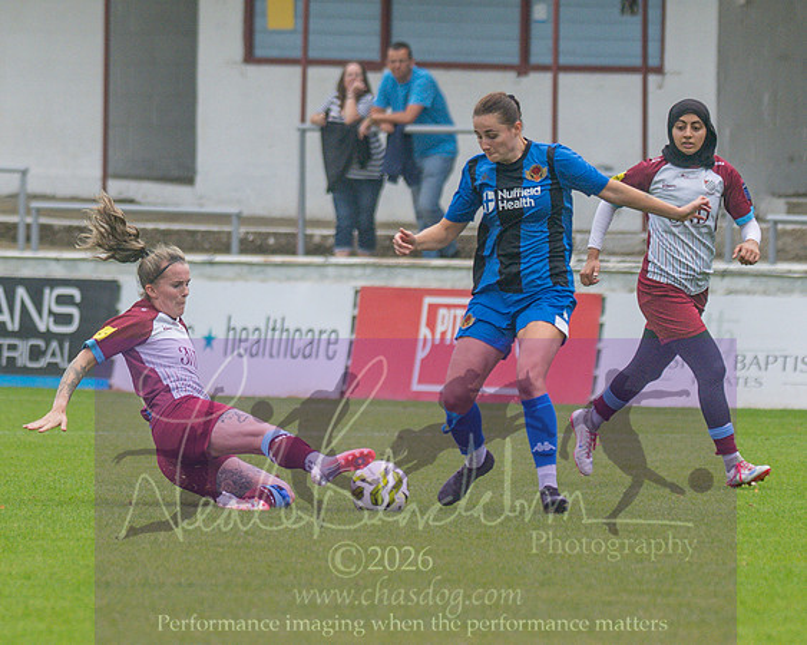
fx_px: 14478
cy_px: 331
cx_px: 158
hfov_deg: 3.2
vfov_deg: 2.6
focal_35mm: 606
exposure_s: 1/1000
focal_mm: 180
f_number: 4
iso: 320
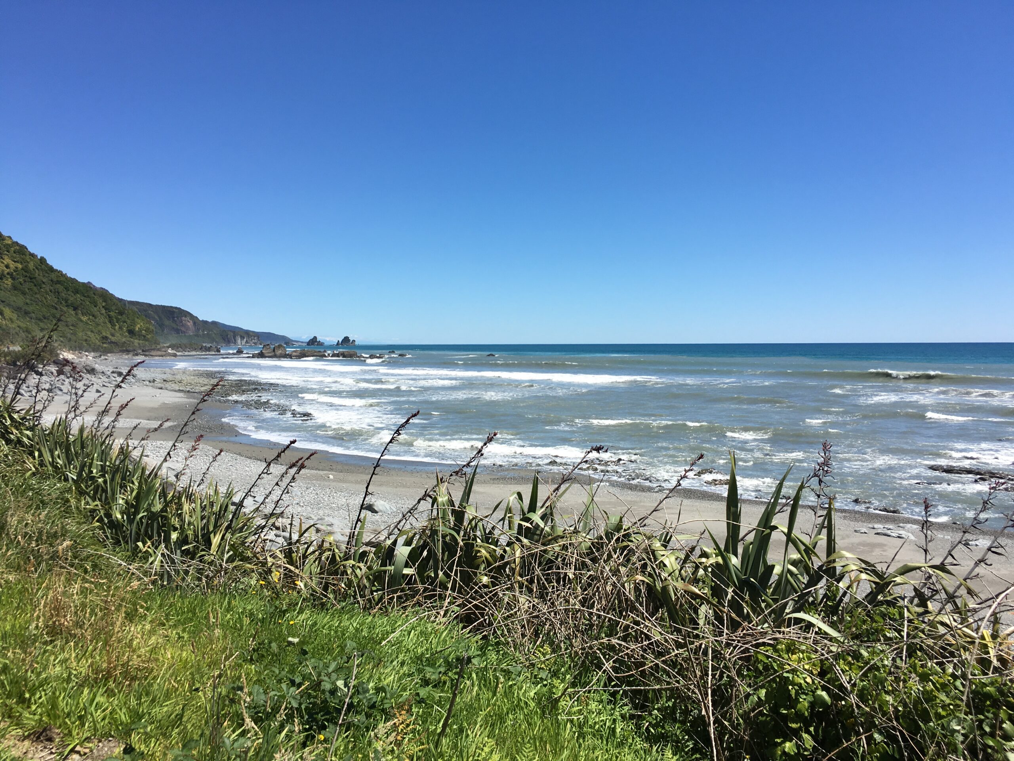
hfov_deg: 61.7
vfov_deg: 48.2
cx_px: 507
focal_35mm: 29
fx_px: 849
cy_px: 380
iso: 25
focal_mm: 4.15
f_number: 2.2
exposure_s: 1/2137
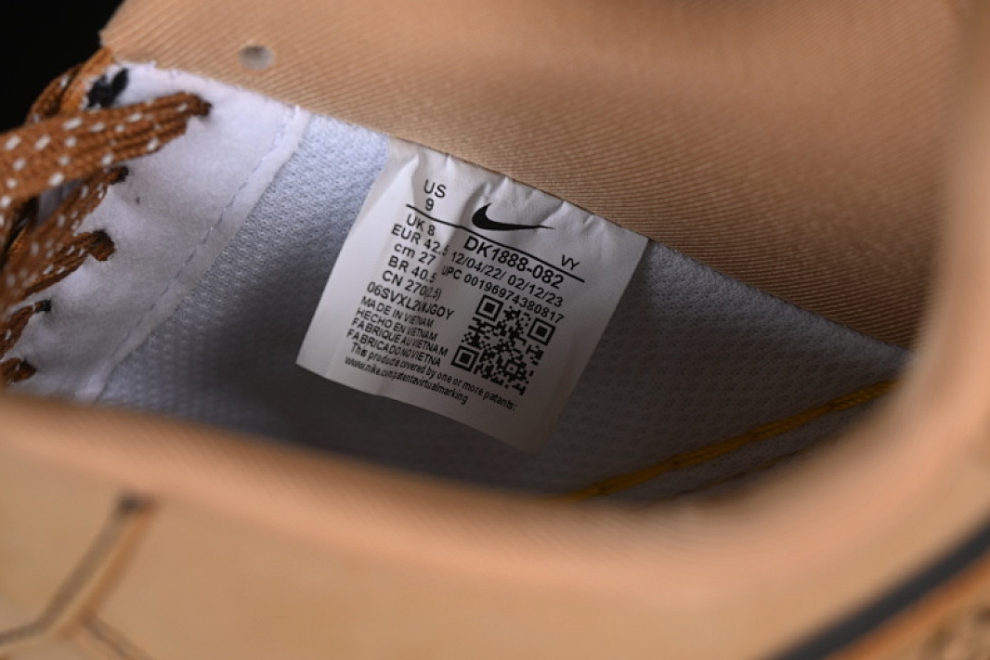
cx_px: 490
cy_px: 330
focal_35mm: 76
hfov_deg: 26.6
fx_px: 2090
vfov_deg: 18.0
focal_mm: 50
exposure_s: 1/60
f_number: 7.1
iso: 160
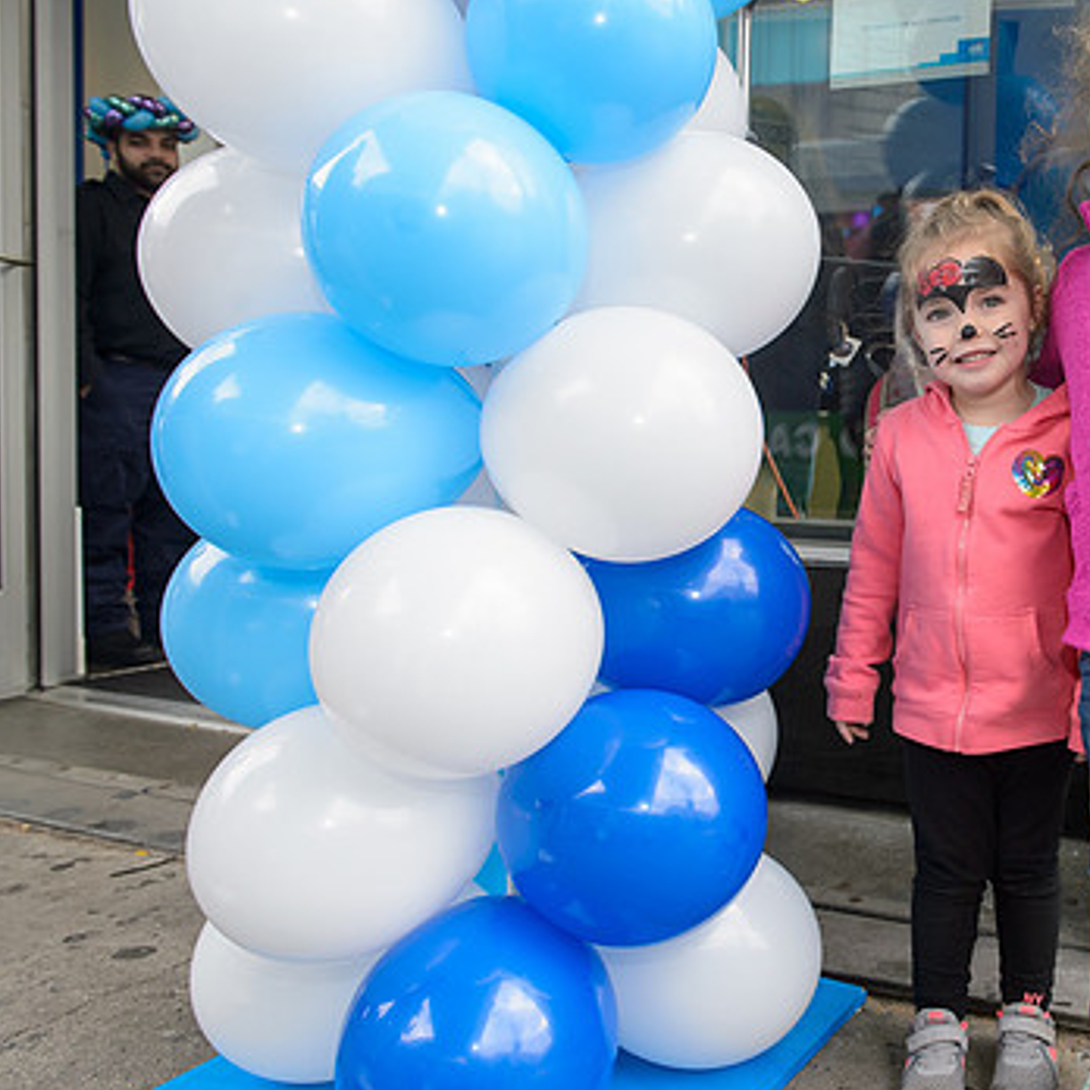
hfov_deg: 45.8
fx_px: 1211
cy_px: 501
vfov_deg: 48.4
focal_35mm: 34
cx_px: 883
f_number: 4.5
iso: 640
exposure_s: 1/250
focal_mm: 24
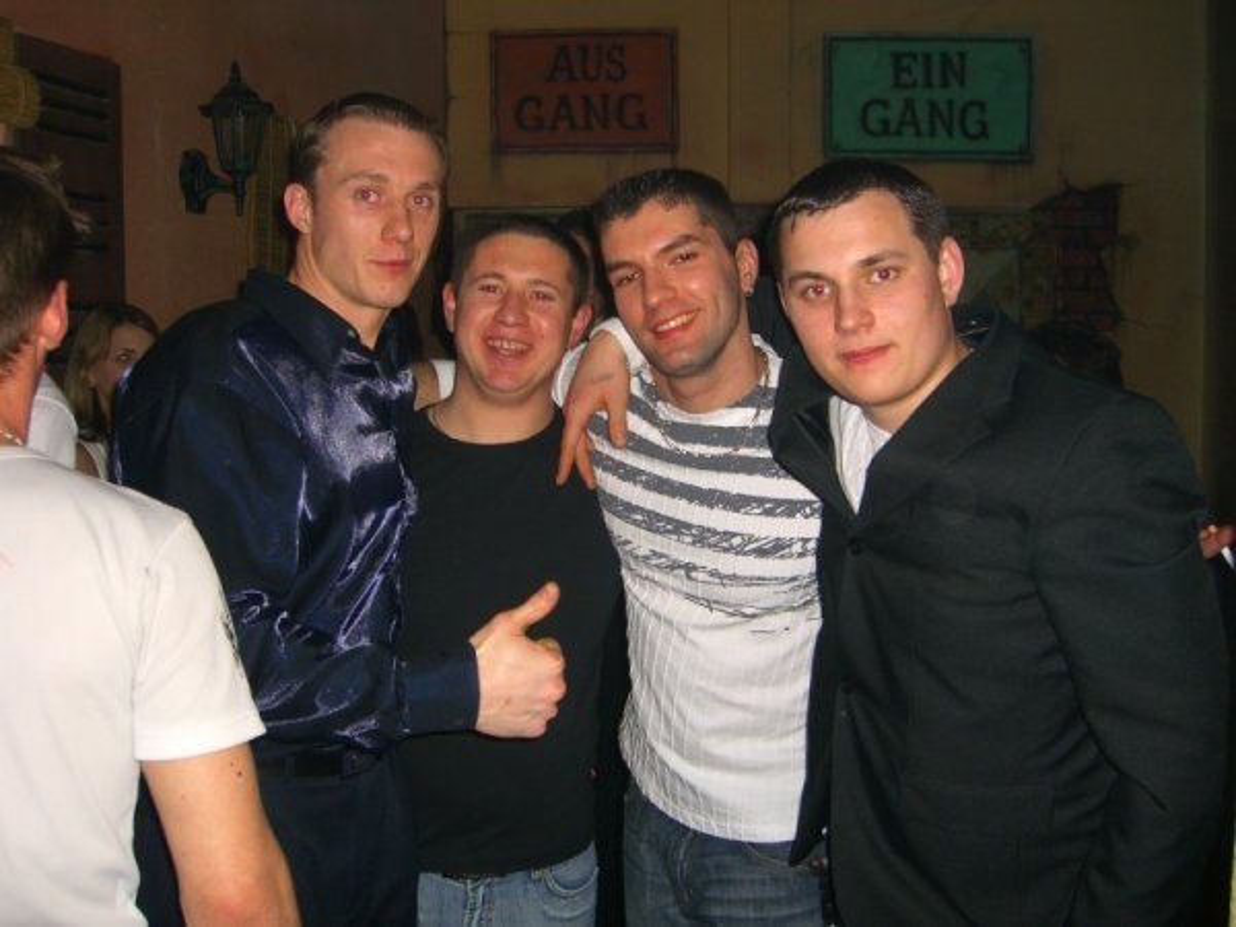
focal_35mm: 38
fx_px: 1357
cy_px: 464
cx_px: 618
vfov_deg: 37.7
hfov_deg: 49.0
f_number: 2.8
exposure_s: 1/60
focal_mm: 7.9
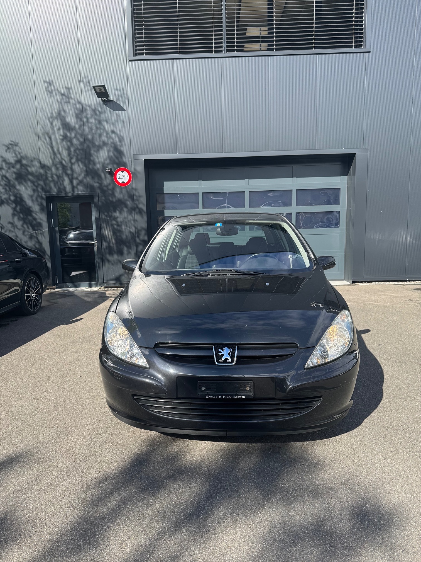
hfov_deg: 56.8
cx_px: 210
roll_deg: +1.4
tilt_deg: -5.9
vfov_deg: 71.6
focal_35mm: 24
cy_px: 281
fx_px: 389
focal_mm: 6.76
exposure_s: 1/1980
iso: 80
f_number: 1.78
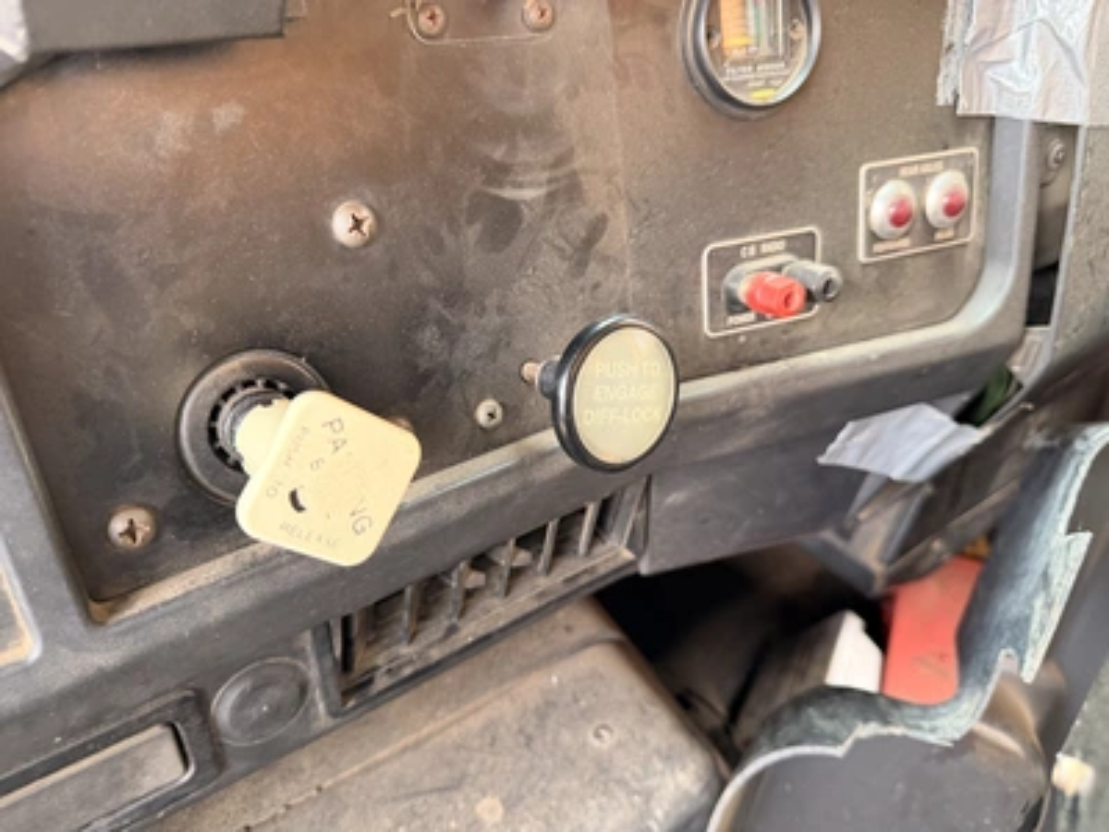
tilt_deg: -33.5
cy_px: 416
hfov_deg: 71.6
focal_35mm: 24
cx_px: 554
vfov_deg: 56.8
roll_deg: -3.8
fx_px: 769
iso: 320
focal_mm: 6.76
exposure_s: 1/60
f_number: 1.78
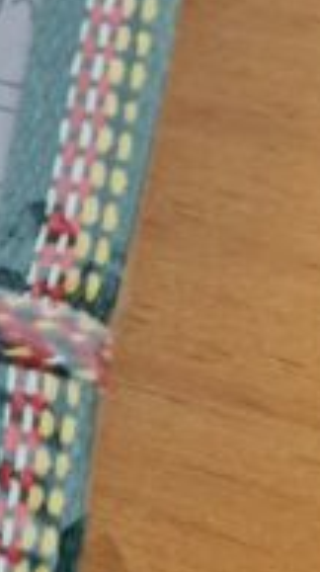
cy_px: 280
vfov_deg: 20.8
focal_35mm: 103
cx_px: -542
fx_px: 1560
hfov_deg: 9.8
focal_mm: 5.4
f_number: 1.8
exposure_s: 1/120
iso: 125
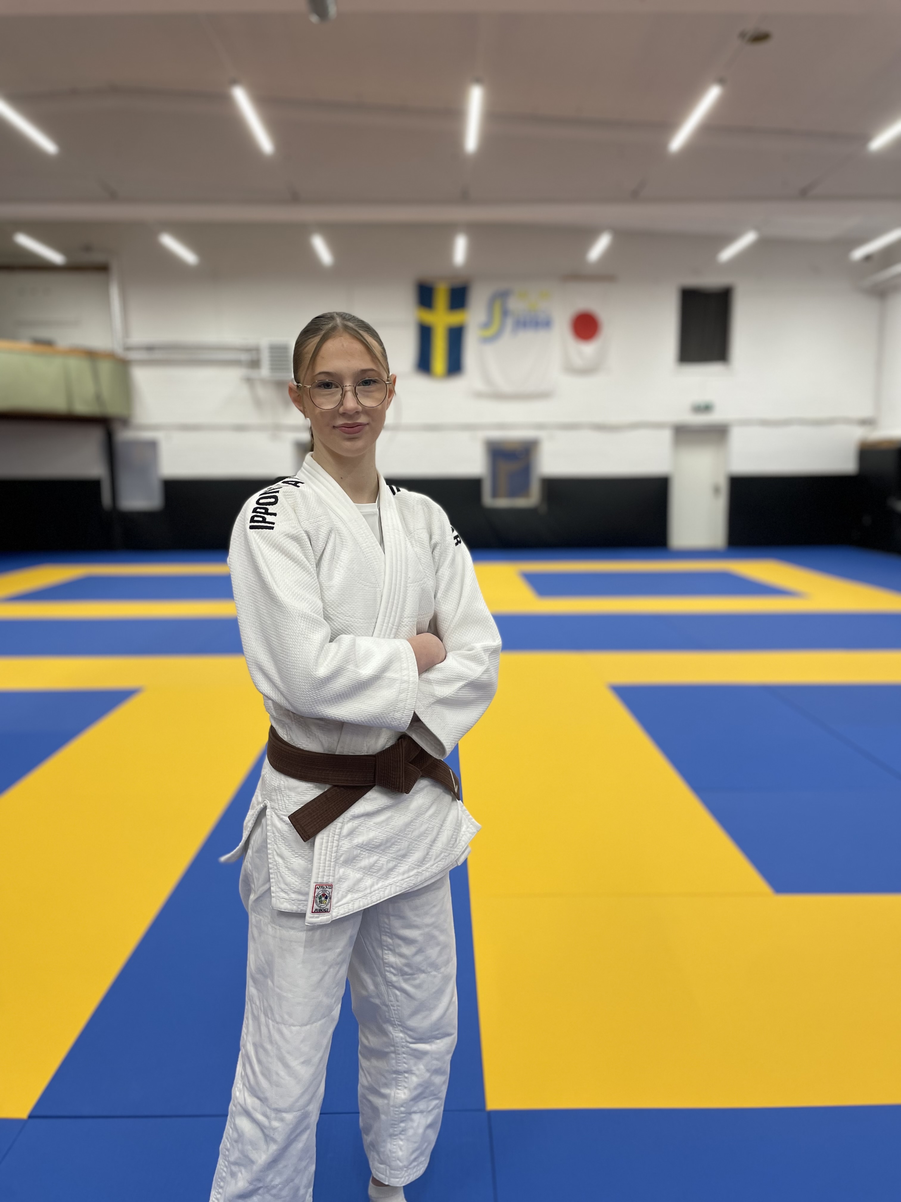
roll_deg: +0.7
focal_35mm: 26
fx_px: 902
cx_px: 450
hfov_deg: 53.1
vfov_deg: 67.3
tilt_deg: -6.5
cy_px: 601
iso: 80
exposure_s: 1/100
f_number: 1.6
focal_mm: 4.2
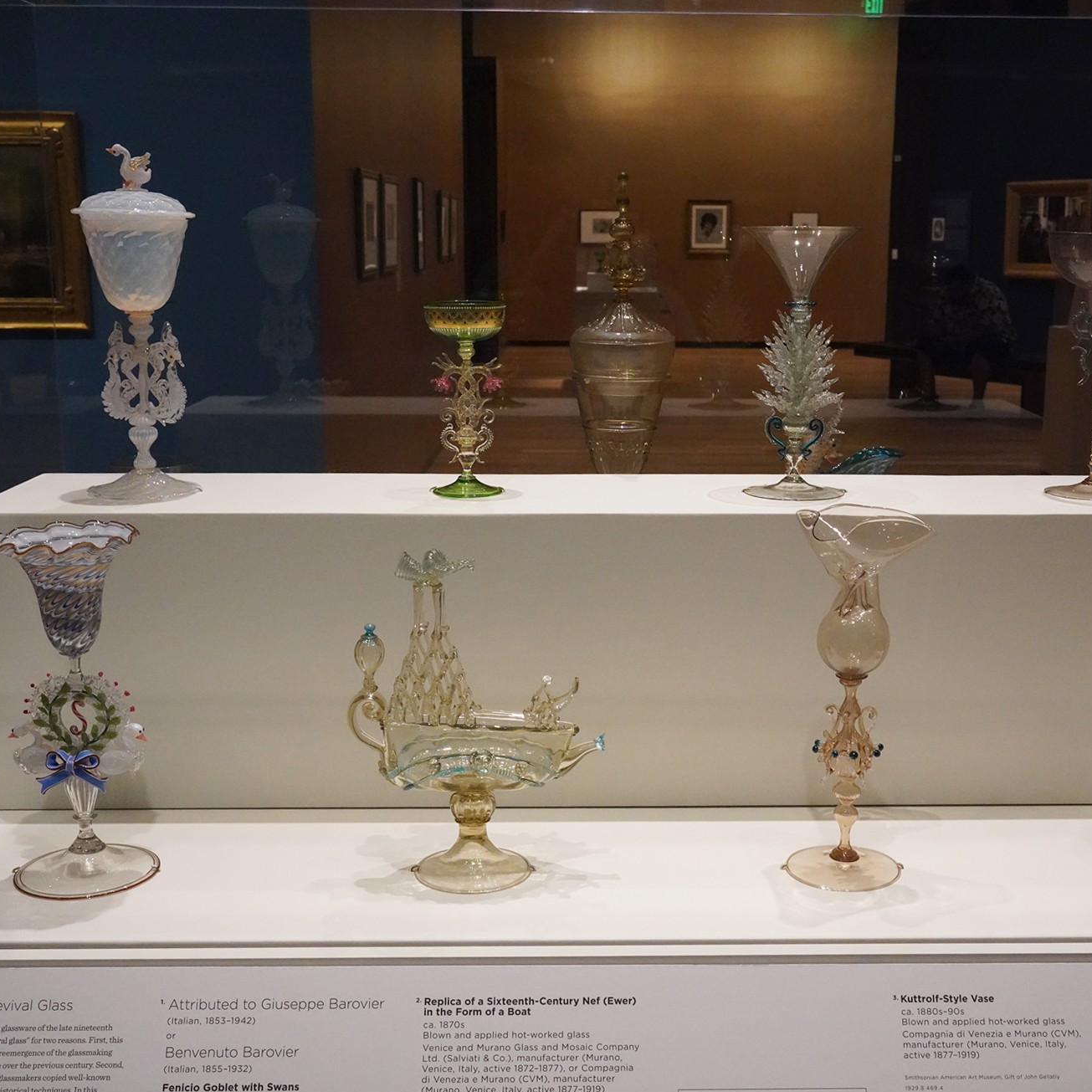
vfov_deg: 39.2
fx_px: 1535
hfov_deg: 39.1
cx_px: 628
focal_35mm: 43
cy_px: 551
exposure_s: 1/100
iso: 8000
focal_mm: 33
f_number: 10
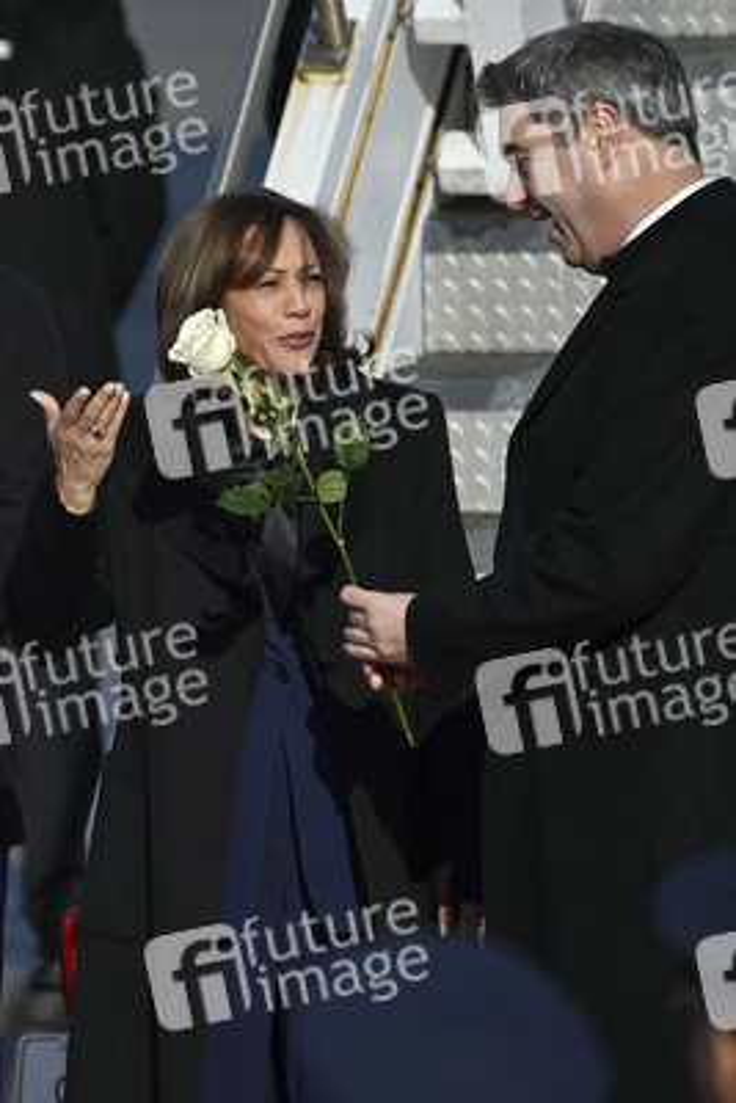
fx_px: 18383
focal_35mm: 600
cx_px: 368
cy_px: 552
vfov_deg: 3.4
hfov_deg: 2.3
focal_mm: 600
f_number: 6.3
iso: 160
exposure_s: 1/3200
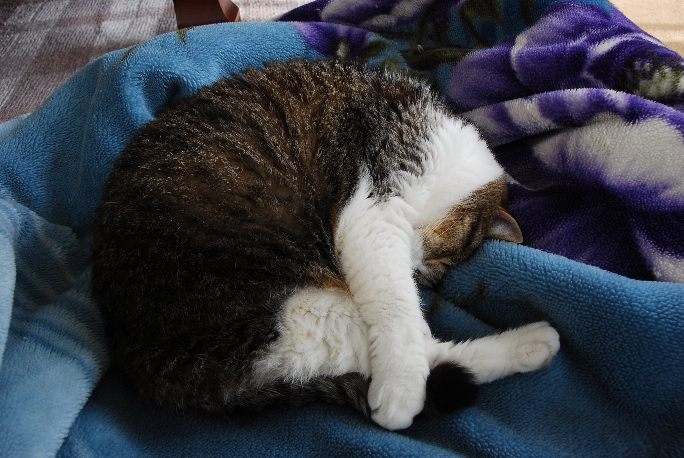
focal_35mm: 36
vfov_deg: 37.0
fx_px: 685
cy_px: 229
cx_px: 342
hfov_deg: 53.1
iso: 250
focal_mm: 24
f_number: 10
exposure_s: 1/25
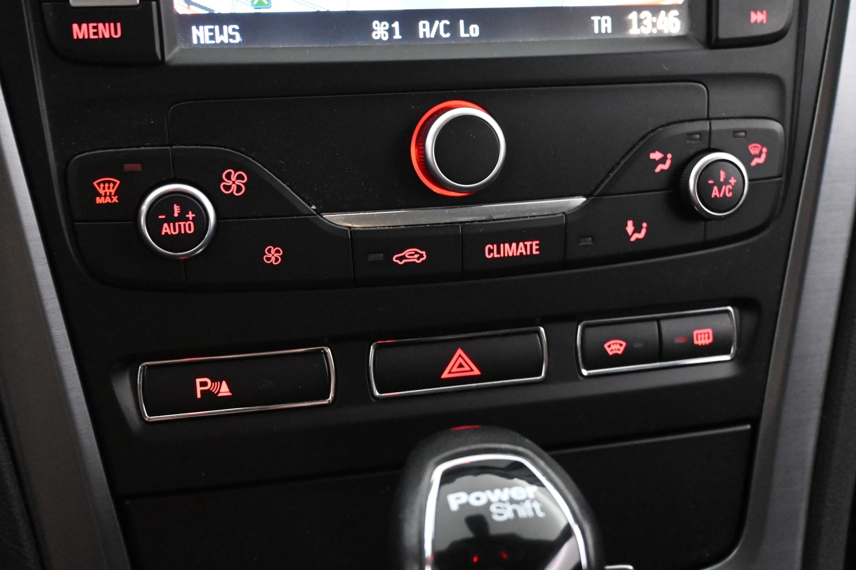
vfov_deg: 32.4
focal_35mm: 41
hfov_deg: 47.2
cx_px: 428
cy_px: 285
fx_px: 981
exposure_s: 1/40
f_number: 4.5
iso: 9000
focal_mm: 27.5
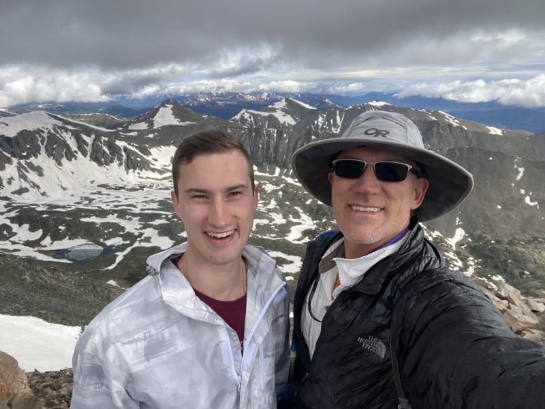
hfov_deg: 73.9
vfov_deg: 58.9
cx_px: 272
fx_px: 362
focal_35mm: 23
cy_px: 204
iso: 25
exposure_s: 1/515
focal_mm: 2.71
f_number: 2.2
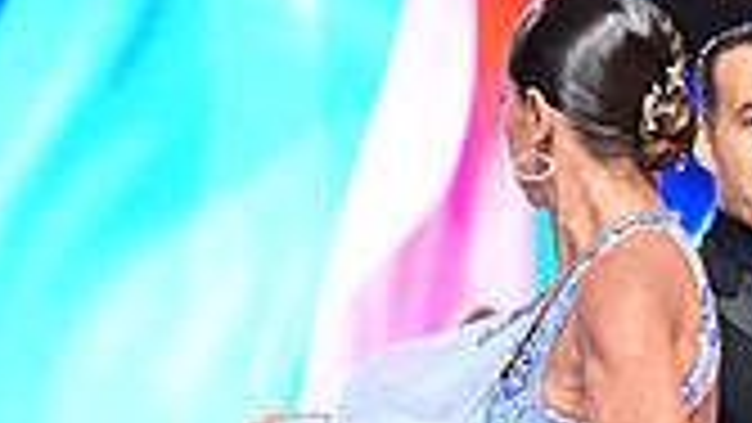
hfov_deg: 6.6
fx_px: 6462
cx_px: 752
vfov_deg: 3.7
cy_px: 796
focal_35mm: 324
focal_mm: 89
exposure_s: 1/400
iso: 1600
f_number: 2.8
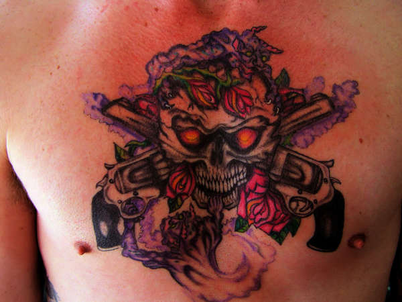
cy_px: 151
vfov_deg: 37.7
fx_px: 441
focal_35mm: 38
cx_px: 201
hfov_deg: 49.0
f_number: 2.8
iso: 80
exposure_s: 1/50
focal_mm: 6.3
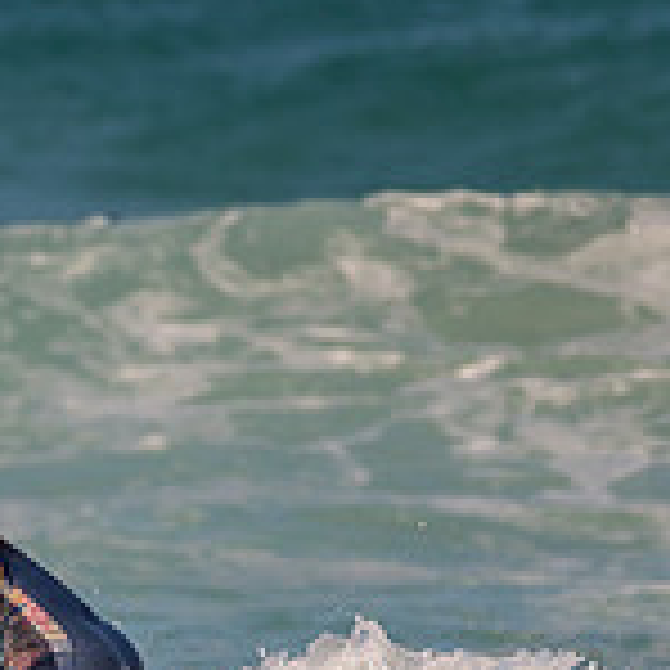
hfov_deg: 0.9
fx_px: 44562
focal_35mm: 2035
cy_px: 655
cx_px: -174
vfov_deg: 0.9
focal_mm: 500
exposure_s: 1/2000
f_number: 5.6
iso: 200
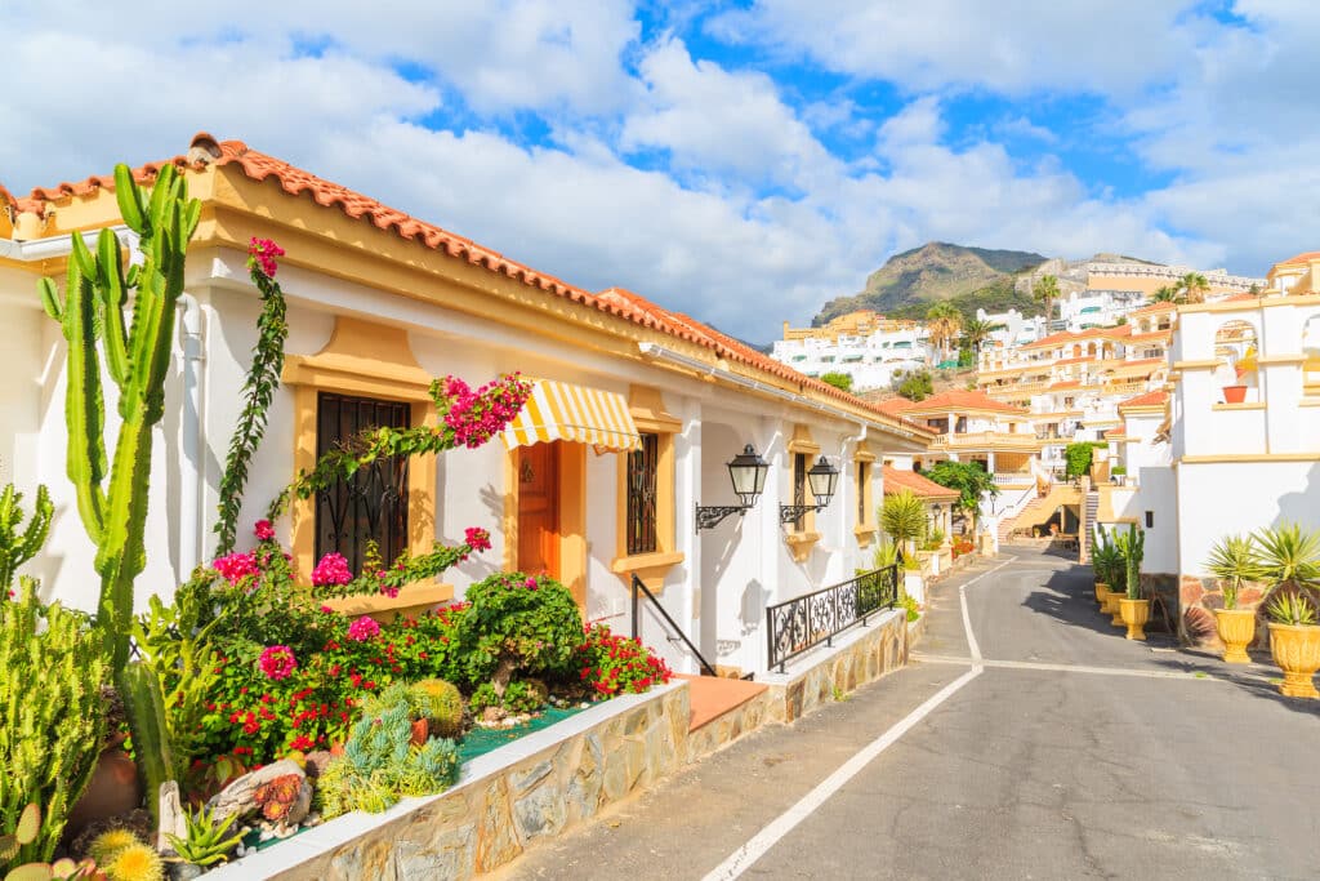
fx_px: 880
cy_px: 440
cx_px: 660
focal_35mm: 24
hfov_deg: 73.7
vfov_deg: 53.1
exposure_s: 1/125
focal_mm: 24
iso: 100
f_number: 11
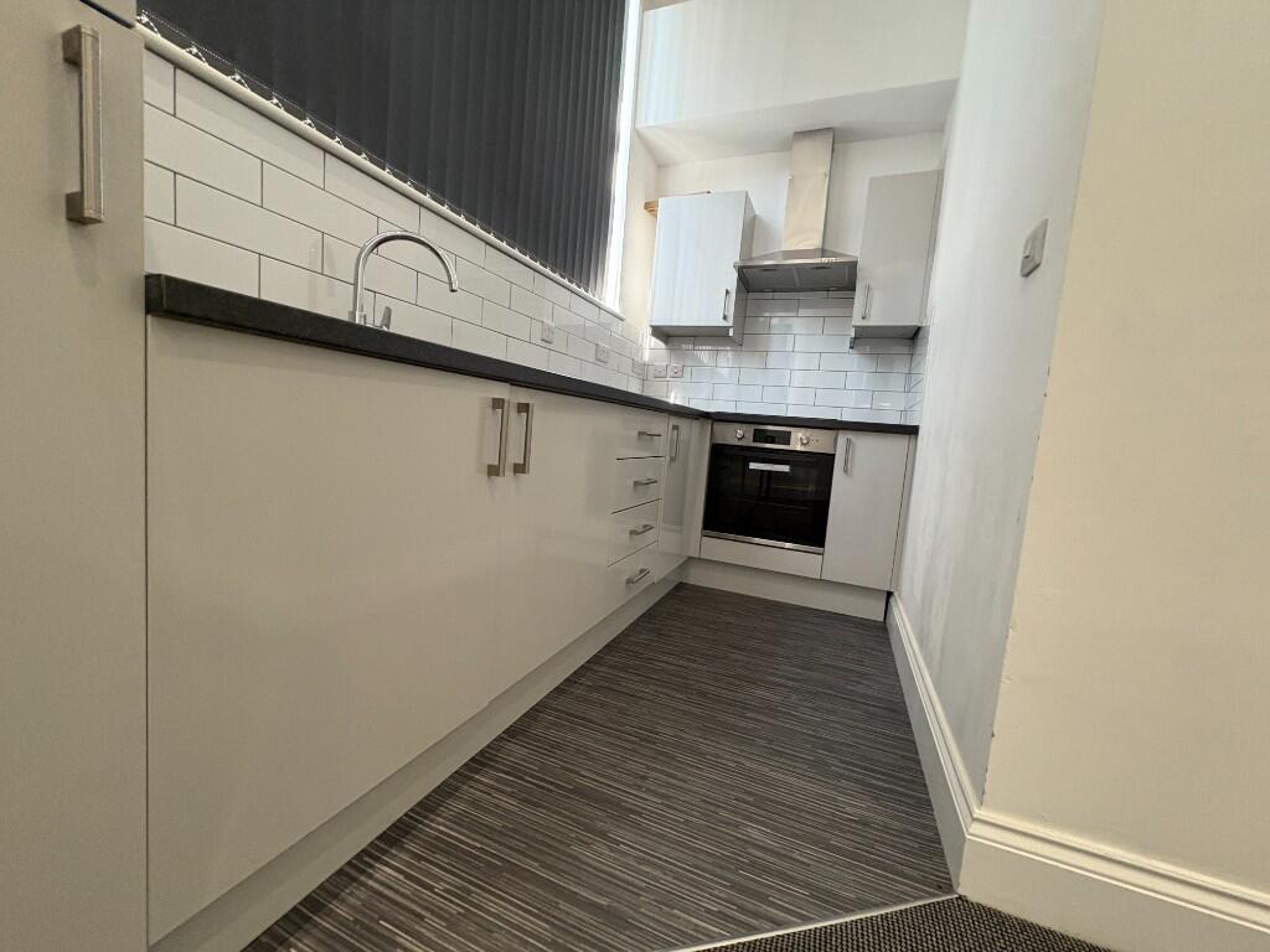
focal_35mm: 14
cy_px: 476
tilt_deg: -4.0
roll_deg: -3.6
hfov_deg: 102.1
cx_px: 635
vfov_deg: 85.7
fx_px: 514
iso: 400
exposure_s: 1/60
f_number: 2.2
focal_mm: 2.22
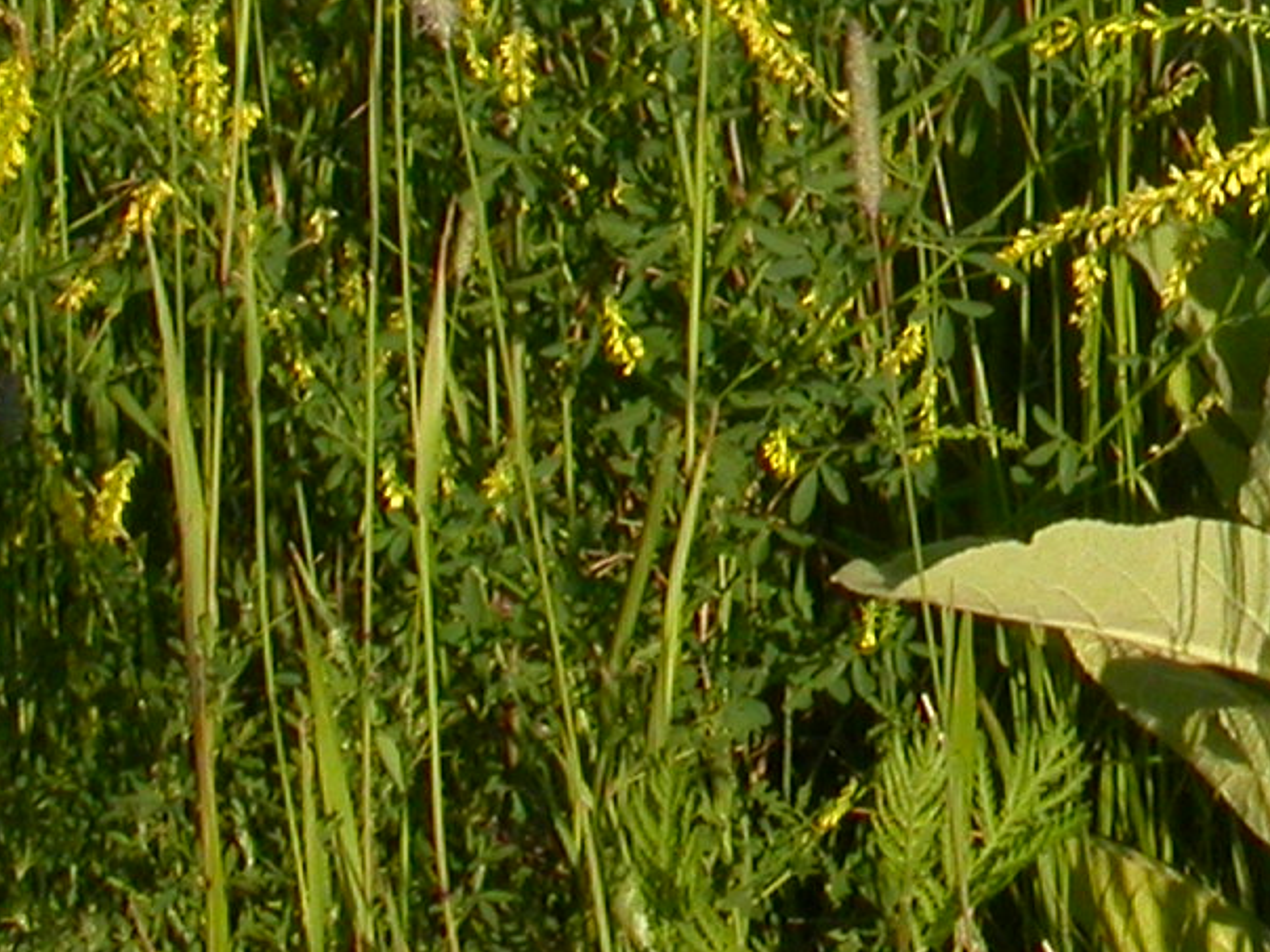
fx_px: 5246
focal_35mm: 143
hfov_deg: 13.0
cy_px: -126
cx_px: 1955
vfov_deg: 10.2
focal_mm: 7.85
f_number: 7.5
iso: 100
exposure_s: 1/274
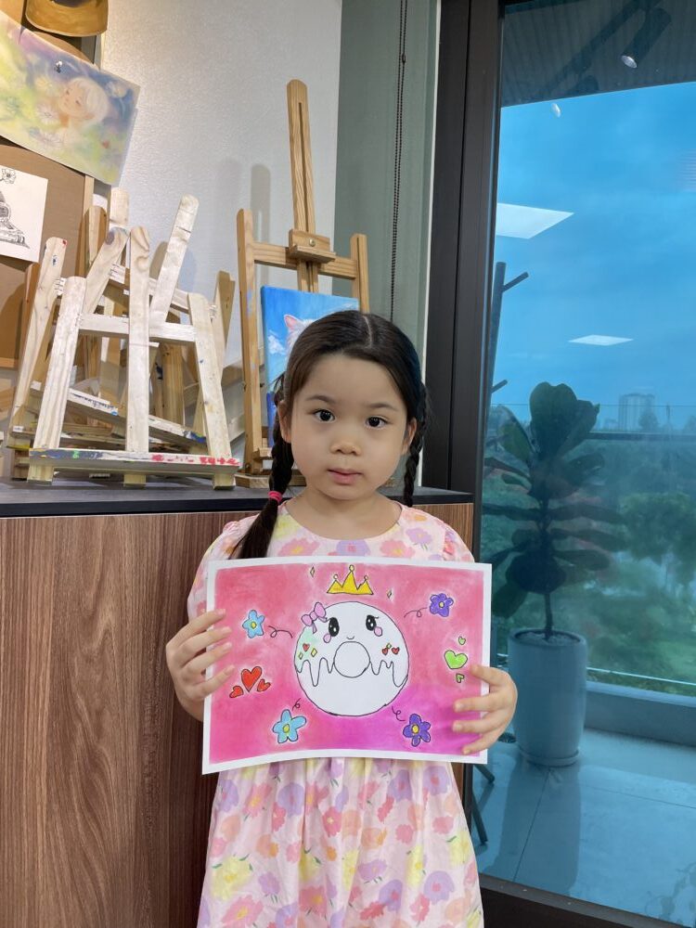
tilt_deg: -1.5
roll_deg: -2.4
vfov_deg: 67.3
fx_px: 697
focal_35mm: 26
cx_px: 348
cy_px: 464
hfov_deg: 53.1
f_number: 1.6
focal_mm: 4.2
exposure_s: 1/100
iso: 80
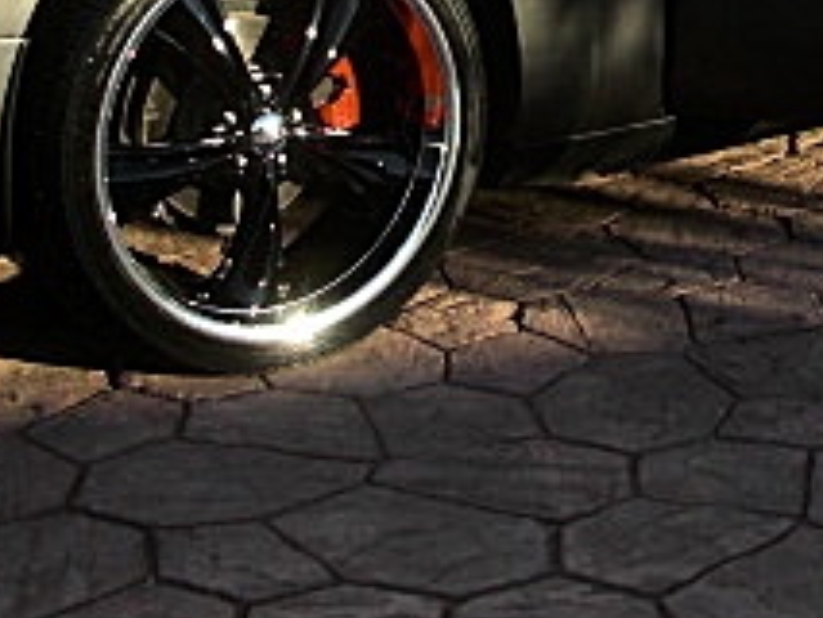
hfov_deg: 18.1
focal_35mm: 108
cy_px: -158
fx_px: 2569
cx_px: 622
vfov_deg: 13.3
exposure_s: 1/320
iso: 50
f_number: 2.8
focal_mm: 6.3
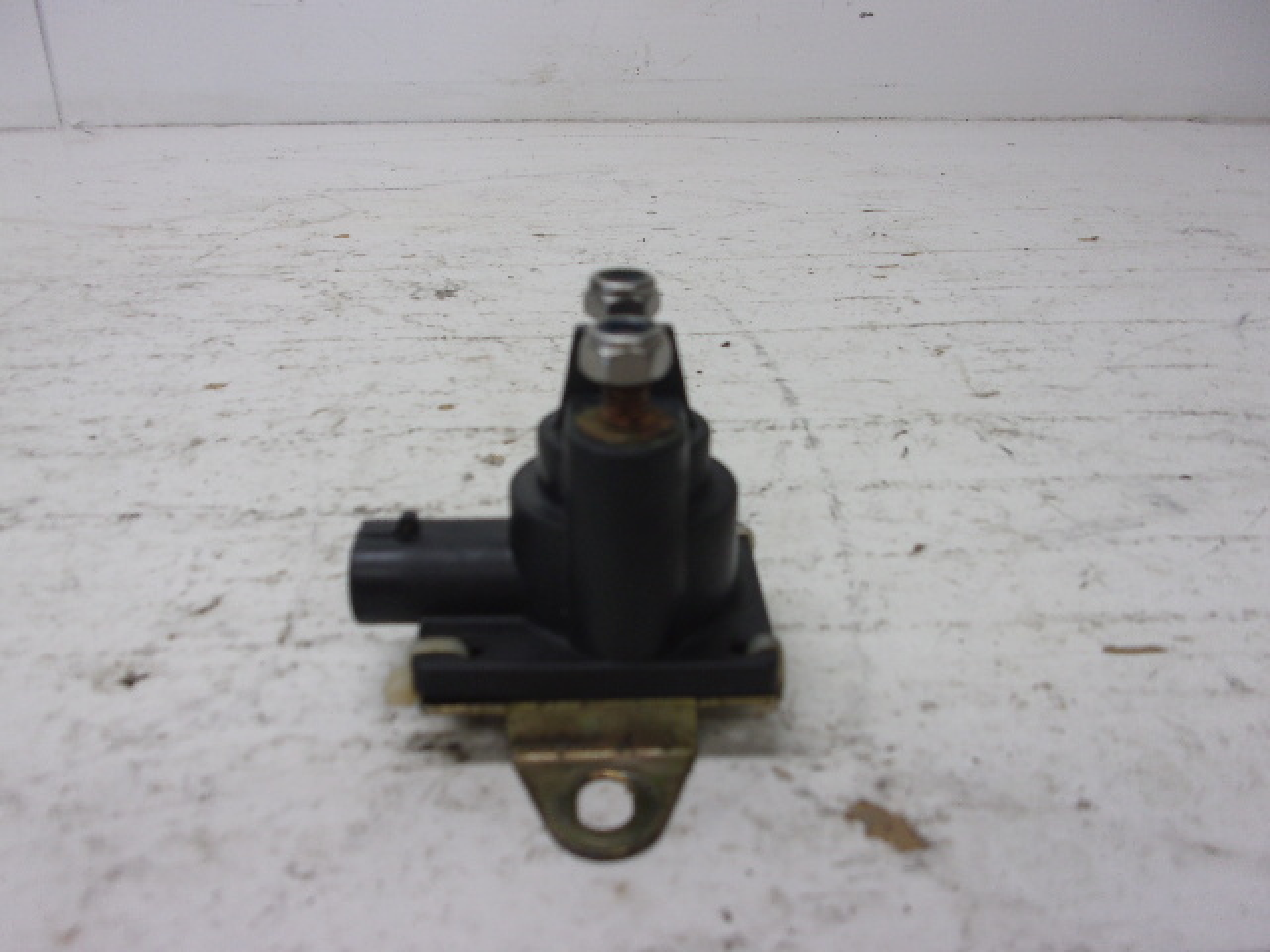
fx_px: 1027
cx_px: 635
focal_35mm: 28
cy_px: 476
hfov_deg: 63.4
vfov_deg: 49.7
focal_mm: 5.1
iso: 94
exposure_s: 1/34
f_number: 3.9
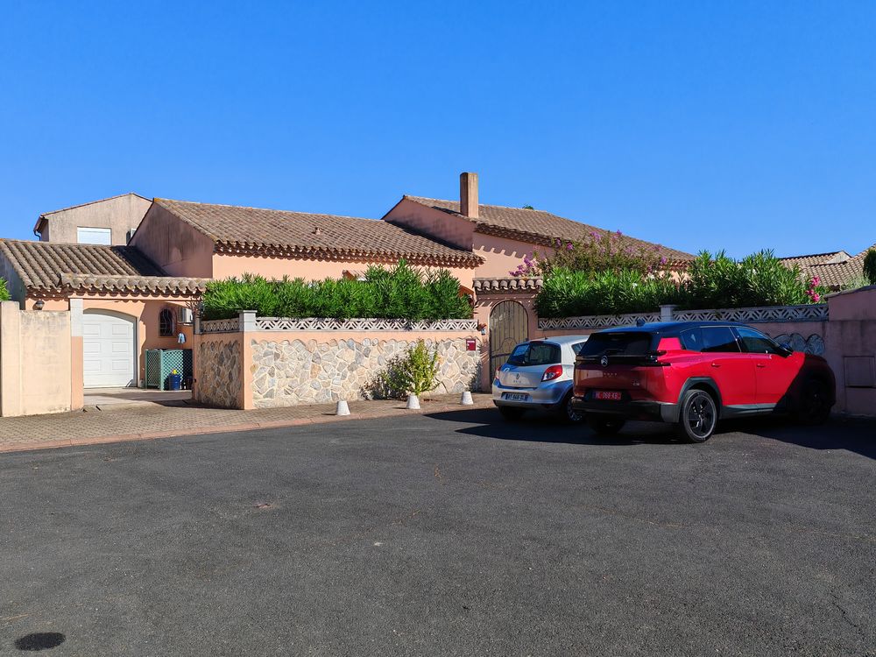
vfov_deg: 42.9
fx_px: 835
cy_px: 328
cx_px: 438
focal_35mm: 33
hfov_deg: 55.4
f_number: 1.9
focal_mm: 5.3
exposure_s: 1/2400
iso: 50
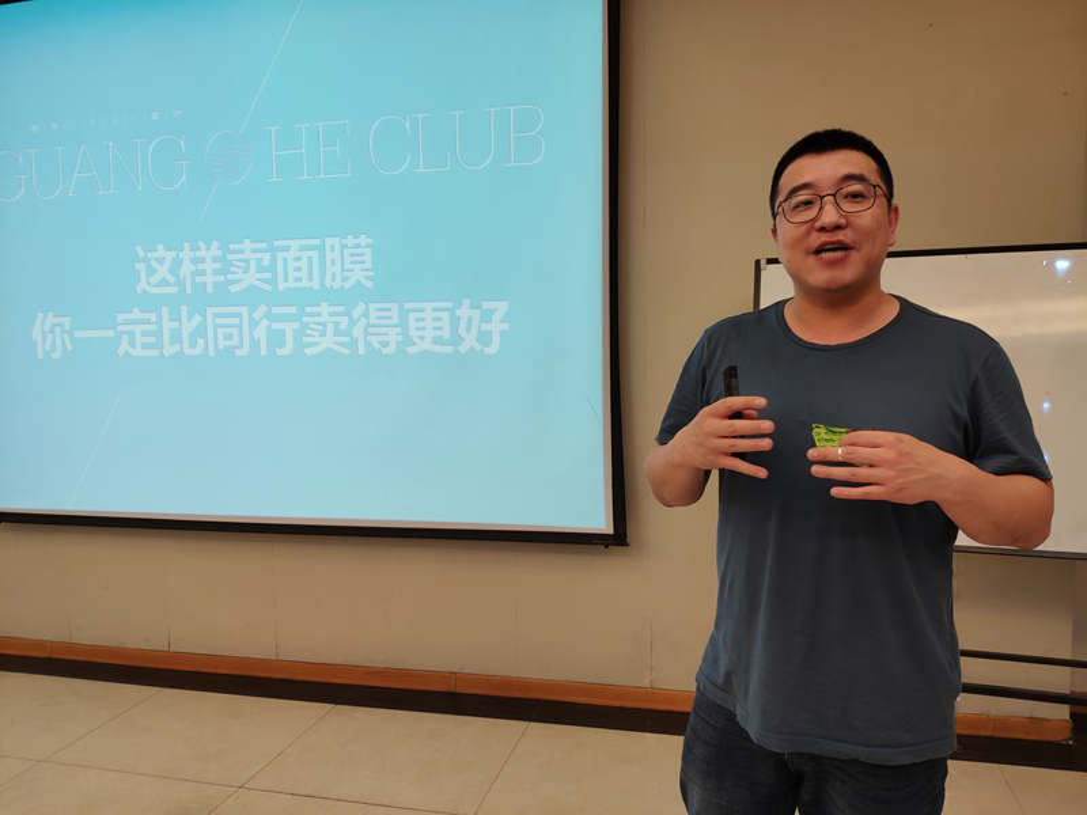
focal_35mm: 21
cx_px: 544
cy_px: 408
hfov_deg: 79.0
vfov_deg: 63.4
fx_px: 659
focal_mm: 4.22
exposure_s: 1/25
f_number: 1.8
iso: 134
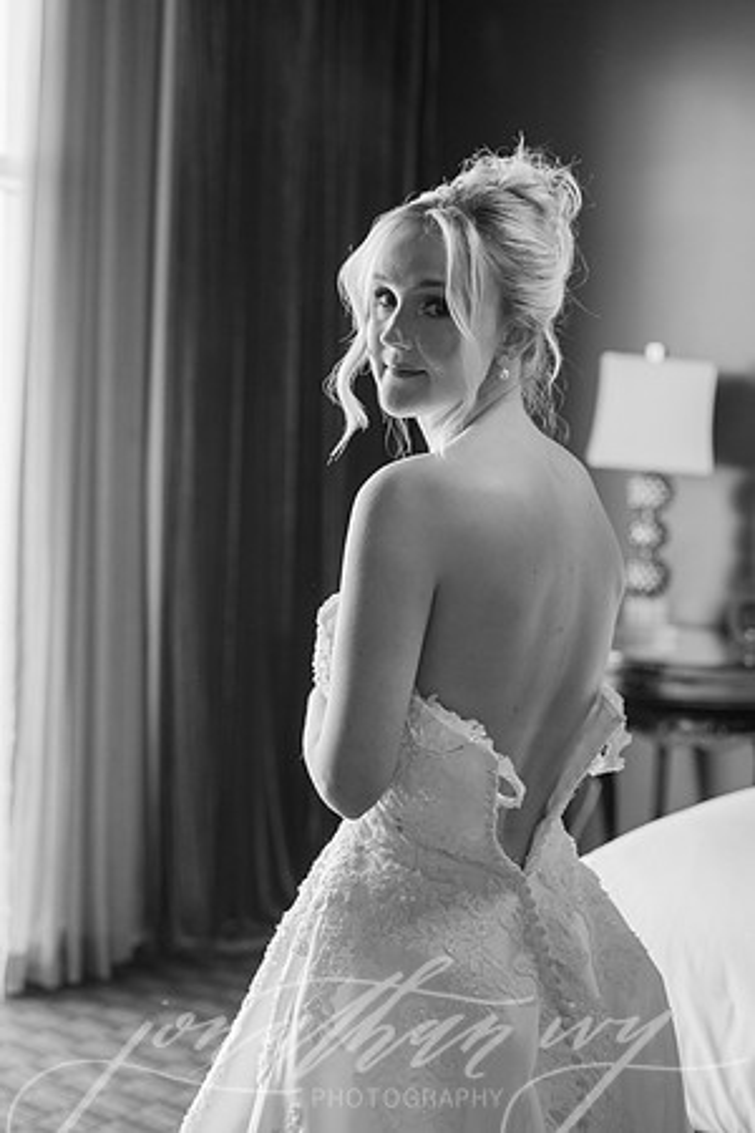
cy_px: 566
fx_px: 1573
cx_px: 378
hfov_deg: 27.0
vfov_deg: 39.6
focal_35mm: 50
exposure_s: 1/200
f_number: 2.8
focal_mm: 50
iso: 800
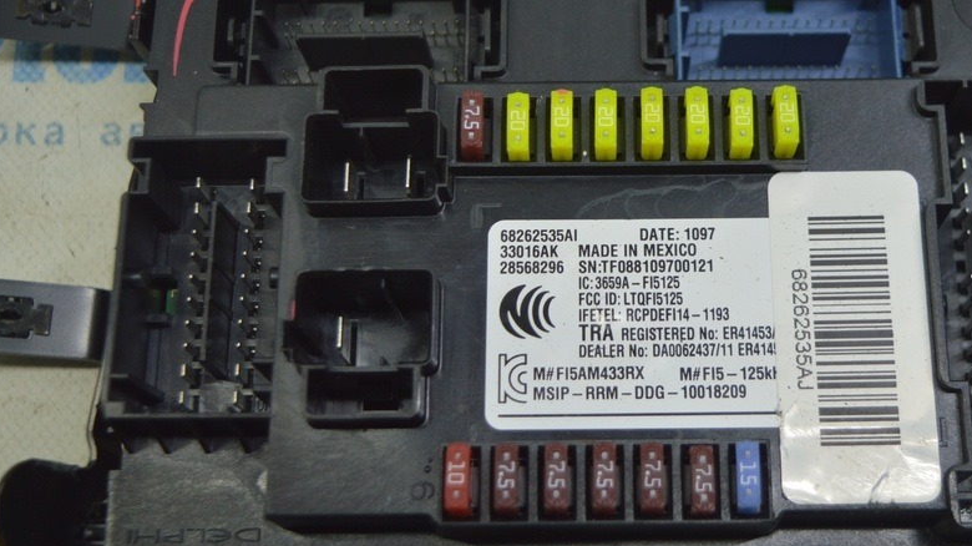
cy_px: 225
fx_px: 1435
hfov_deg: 37.3
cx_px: 572
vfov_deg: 21.5
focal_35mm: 56
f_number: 4
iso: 400
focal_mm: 27
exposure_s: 1/80
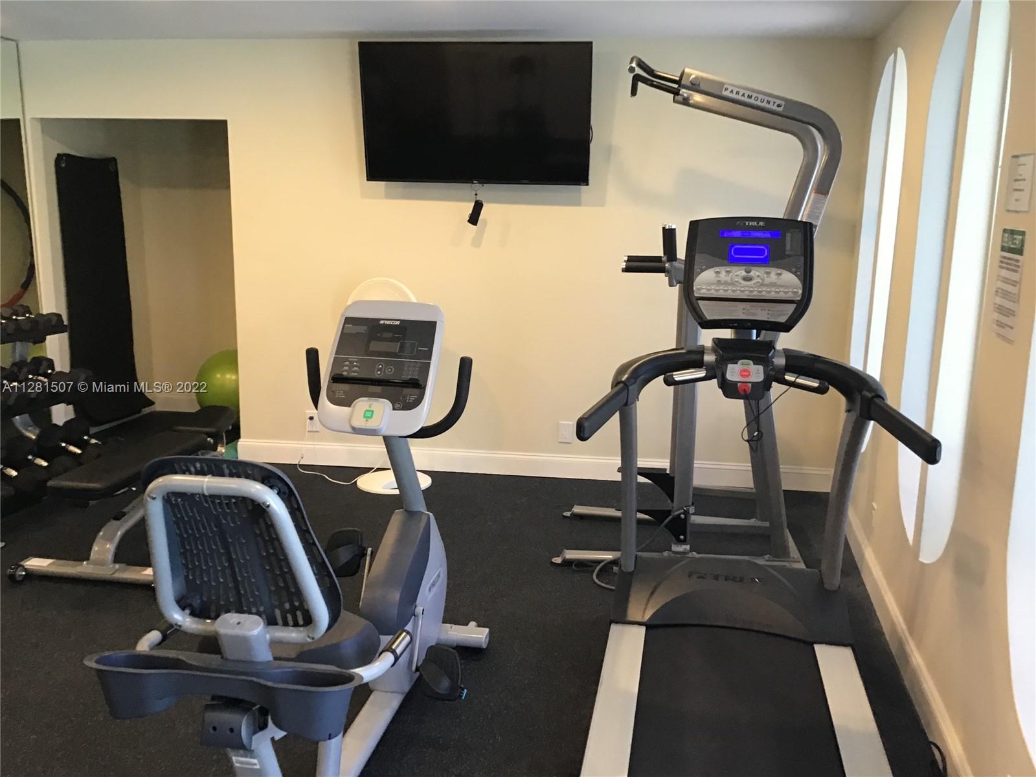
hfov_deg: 58.4
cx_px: 518
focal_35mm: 31
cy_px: 388
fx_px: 928
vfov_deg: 45.4
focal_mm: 3.3
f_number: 2.4
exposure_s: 1/30
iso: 100
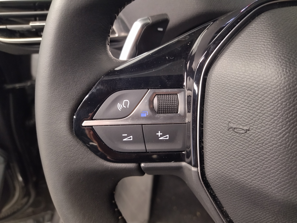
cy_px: 112
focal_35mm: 27
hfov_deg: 65.3
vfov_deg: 51.4
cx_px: 148
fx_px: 232
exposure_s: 1/17
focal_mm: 4.74
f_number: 1.79
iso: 261
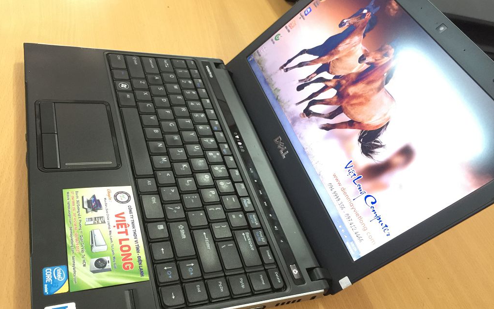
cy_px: 171
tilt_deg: -42.0
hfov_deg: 61.2
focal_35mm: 31
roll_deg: -25.9
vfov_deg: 40.6
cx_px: 247
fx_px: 417
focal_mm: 4.15
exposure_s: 1/8
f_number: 2.2
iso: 125
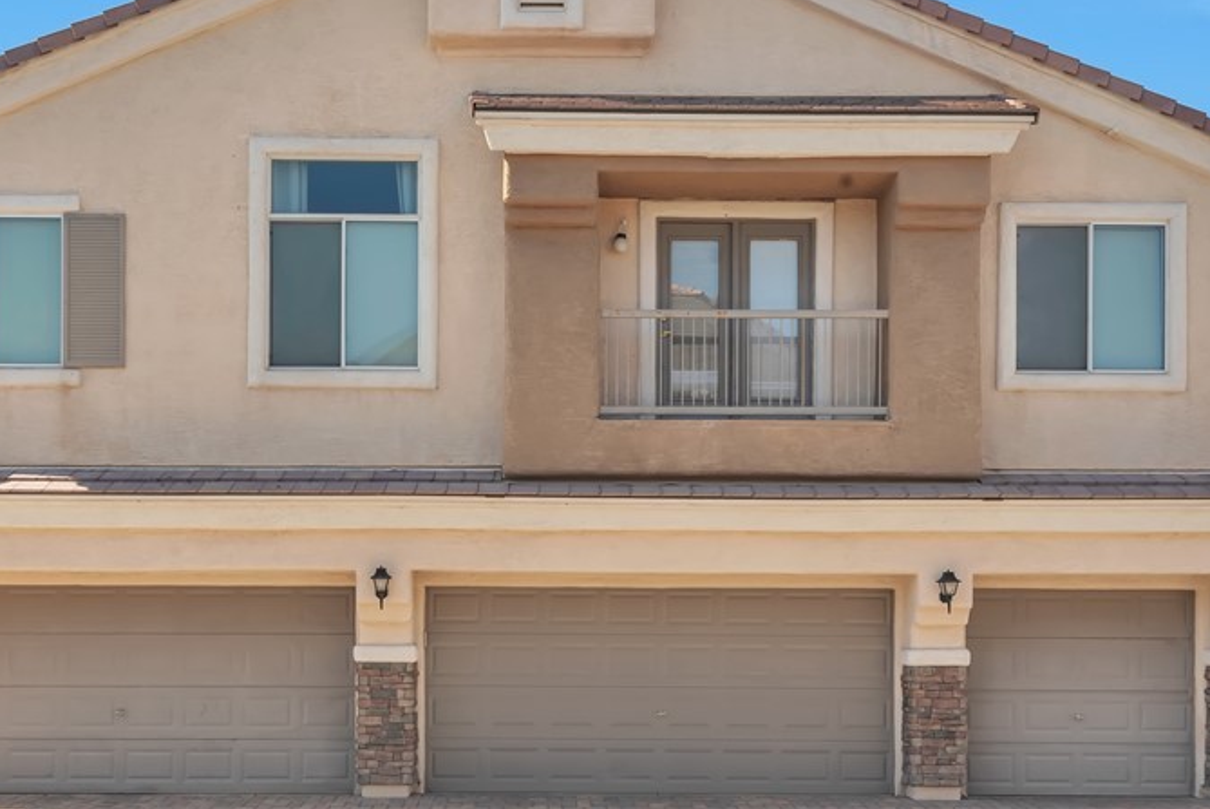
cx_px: 531
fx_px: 1581
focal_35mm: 47
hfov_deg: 41.8
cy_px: 395
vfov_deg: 28.7
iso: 100
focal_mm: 29
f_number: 10
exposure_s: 1/100
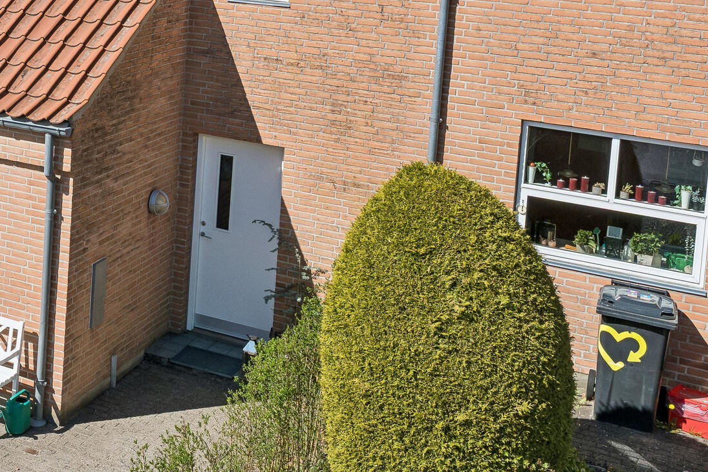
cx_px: -39
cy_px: 17
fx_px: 1239
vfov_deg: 21.0
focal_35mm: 63
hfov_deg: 29.3
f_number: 10
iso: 400
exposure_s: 1/800
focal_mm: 23
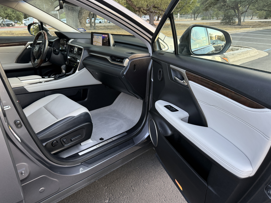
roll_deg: +1.0
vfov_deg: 54.9
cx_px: 138
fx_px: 196
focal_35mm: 25
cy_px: 103
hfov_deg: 69.4
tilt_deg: -23.4
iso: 200
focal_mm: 6.76
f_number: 1.78
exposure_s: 1/118
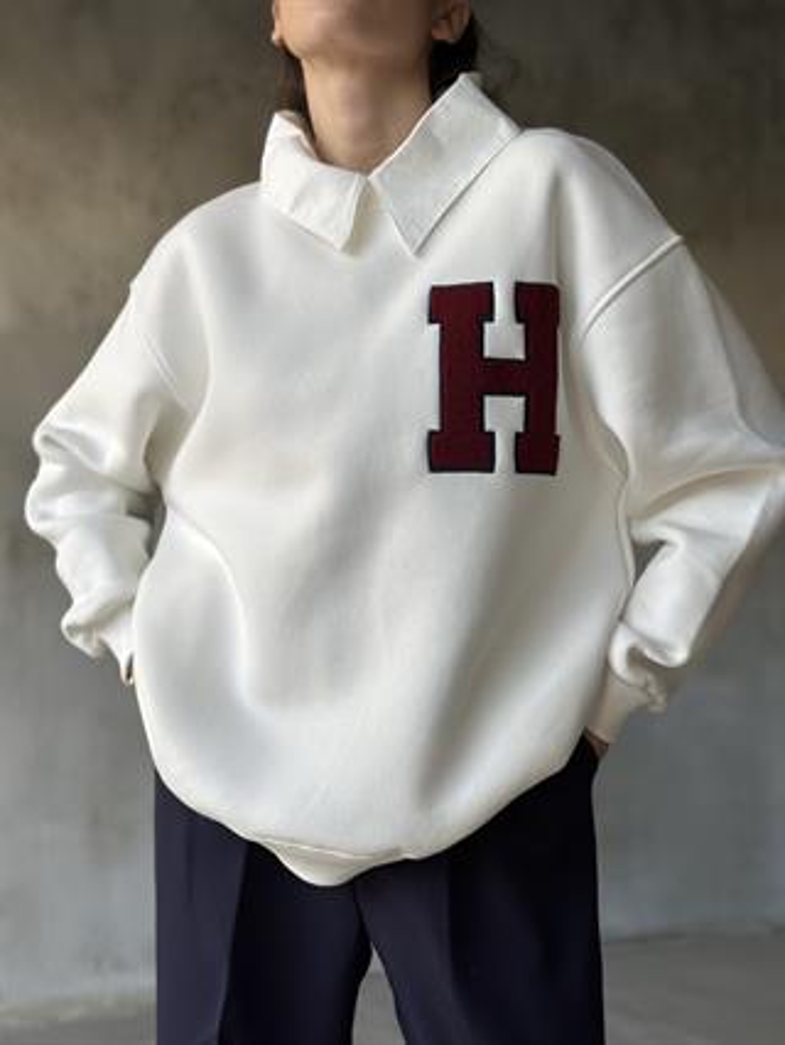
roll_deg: -0.8
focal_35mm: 48
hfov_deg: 30.3
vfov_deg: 39.6
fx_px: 1450
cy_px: 522
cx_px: 392
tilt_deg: +0.7
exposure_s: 1/121
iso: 125
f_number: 1.78
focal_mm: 6.86
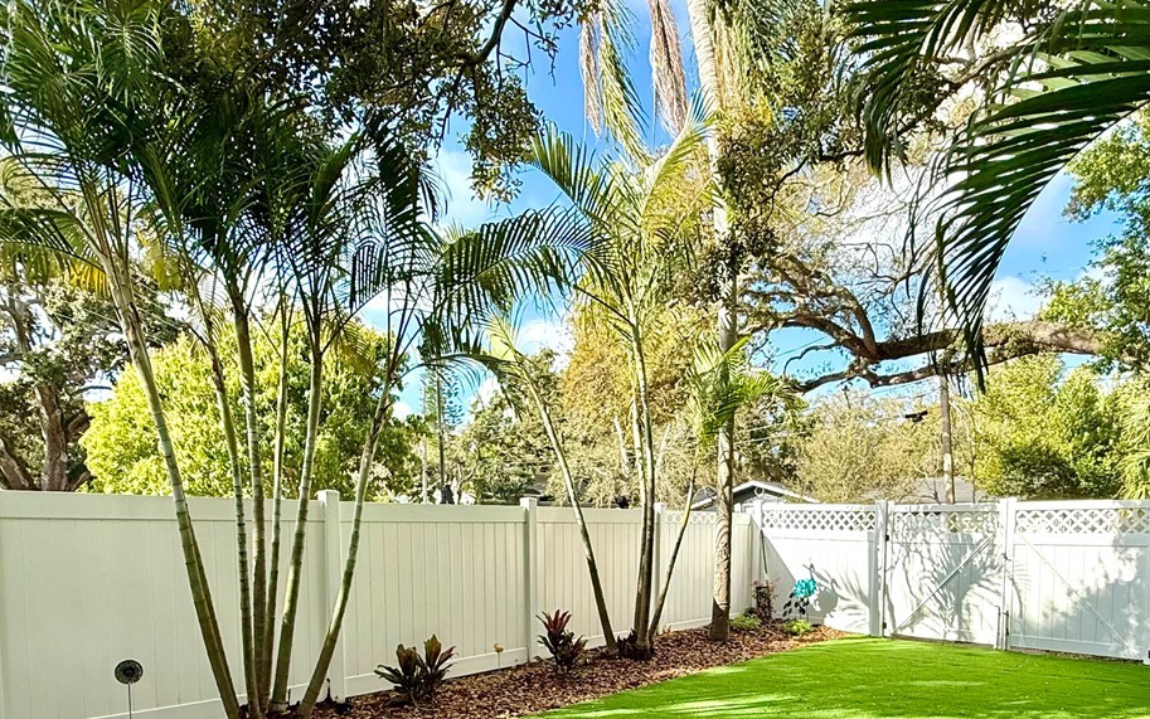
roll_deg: -0.1
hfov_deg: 70.3
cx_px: 621
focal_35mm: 26
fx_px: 815
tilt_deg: -3.6
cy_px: 589
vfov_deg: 44.9
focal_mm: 2.22
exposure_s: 1/901
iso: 64
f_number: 2.2
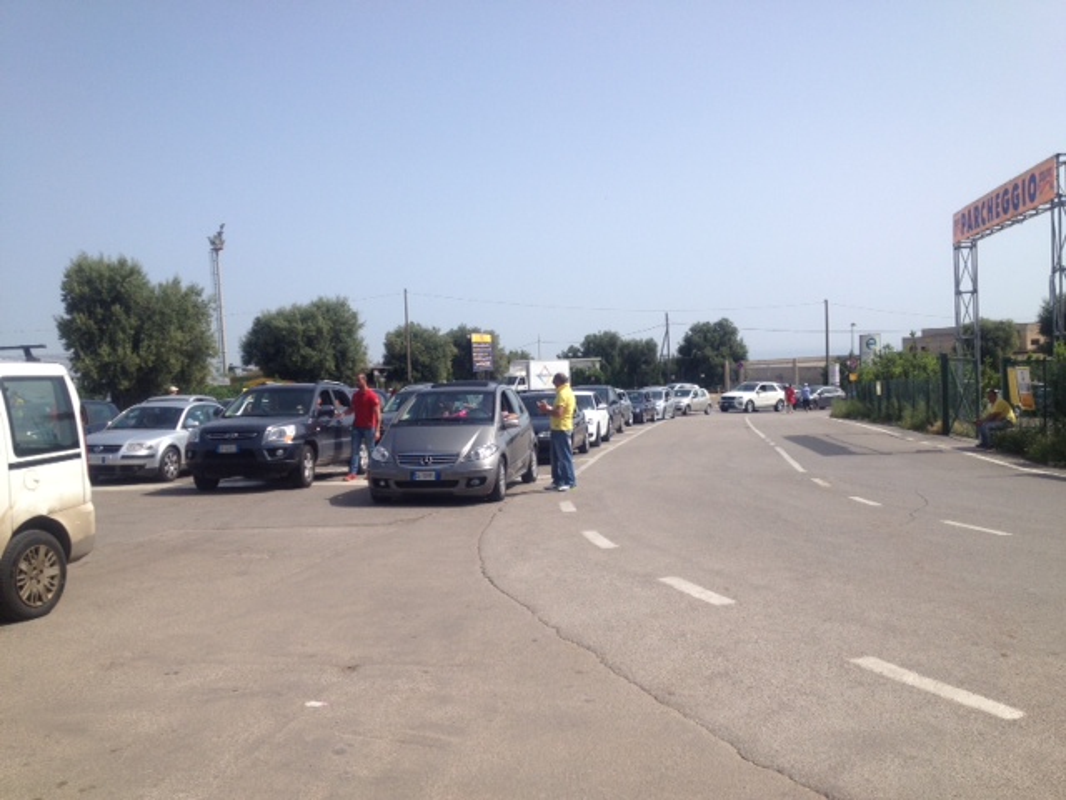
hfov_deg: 52.6
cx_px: 533
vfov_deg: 40.7
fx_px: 1078
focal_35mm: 35
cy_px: 400
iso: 50
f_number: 2.4
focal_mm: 4.28
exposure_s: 1/2045
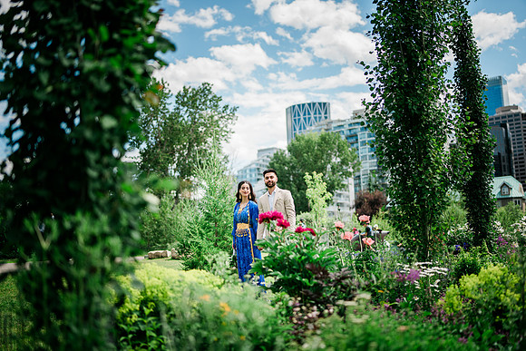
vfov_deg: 37.9
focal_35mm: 35
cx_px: 263
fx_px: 511
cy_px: 176
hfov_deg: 54.4
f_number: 1.2
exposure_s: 1/4000
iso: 125
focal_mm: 35
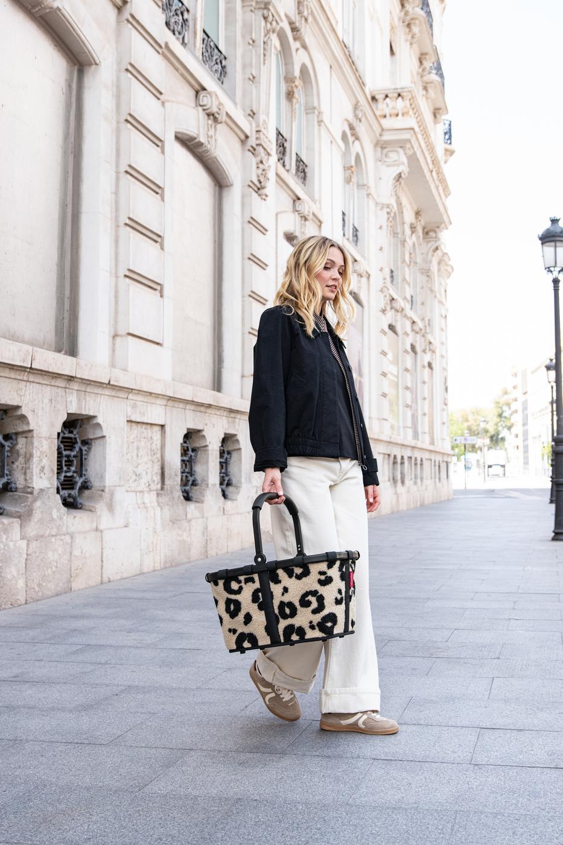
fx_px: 892
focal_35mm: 38
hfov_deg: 35.0
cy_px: 422
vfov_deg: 50.7
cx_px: 282
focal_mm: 38
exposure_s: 1/1000
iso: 1000
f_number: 4.5
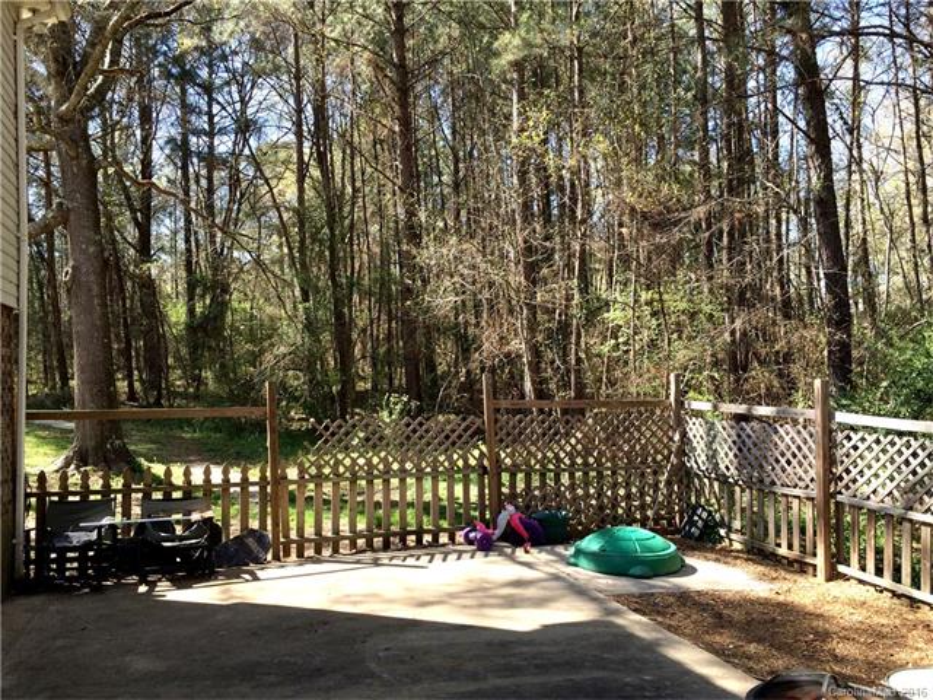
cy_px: 350
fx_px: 782
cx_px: 466
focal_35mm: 29
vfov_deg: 48.2
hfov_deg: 61.7
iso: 32
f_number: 2.2
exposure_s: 1/370
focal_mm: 4.15
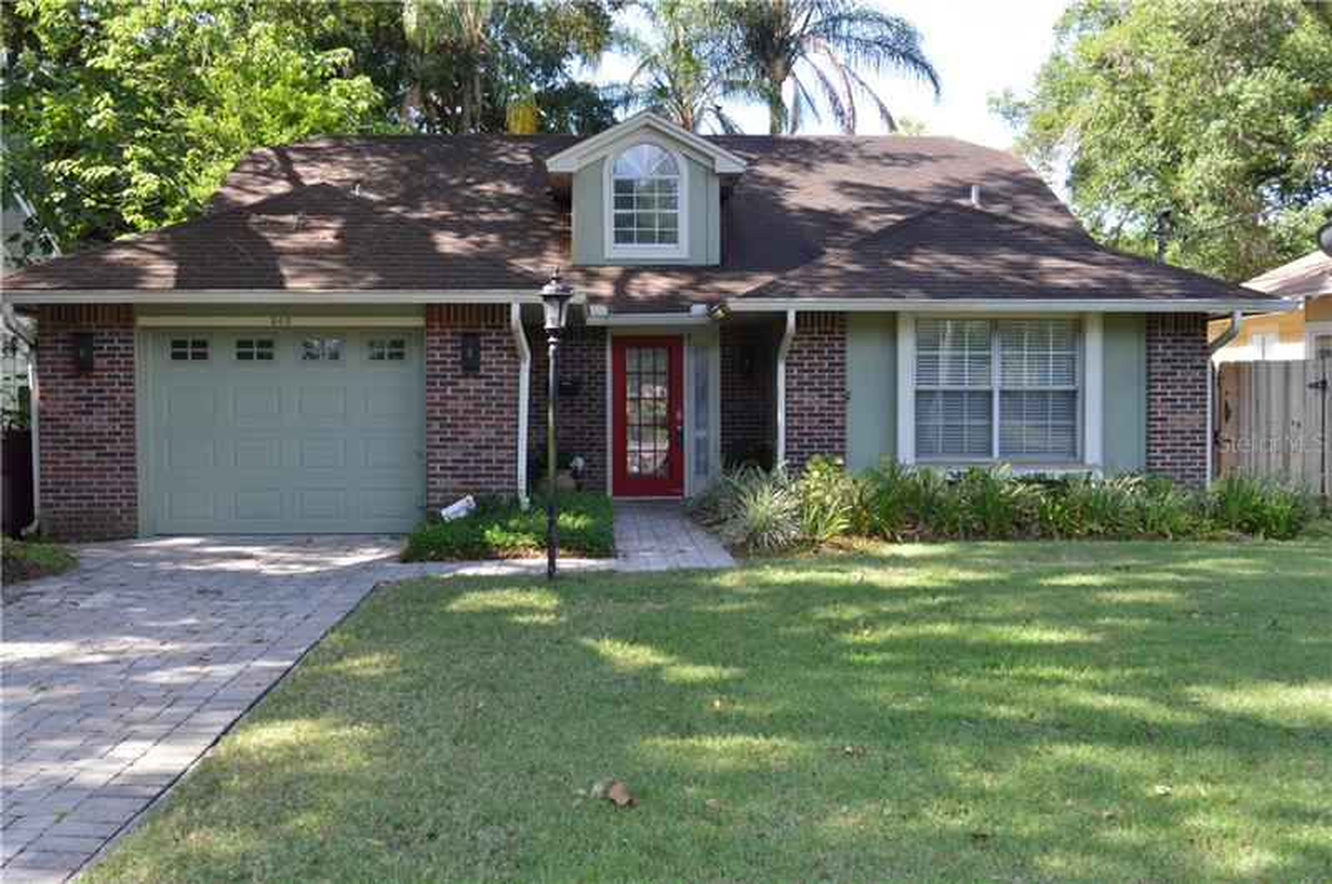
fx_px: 1330
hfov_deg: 53.2
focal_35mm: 36
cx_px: 666
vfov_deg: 36.8
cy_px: 442
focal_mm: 24
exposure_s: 1/125
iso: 360
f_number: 8
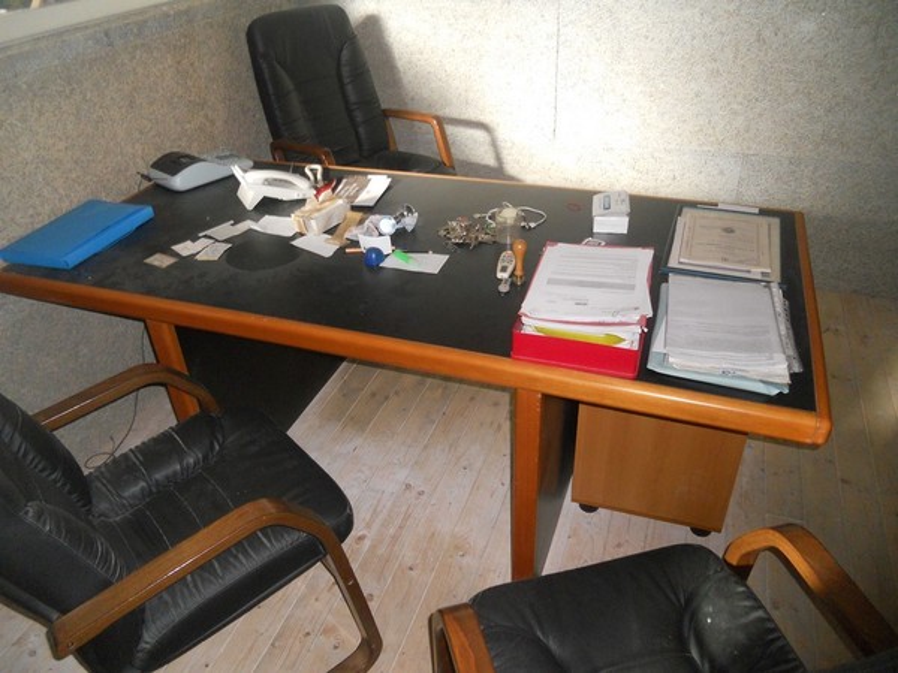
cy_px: 336
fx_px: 700
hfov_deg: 65.3
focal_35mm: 27
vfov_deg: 51.4
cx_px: 449
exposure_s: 1/25
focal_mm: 4.9
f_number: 3.2
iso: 250
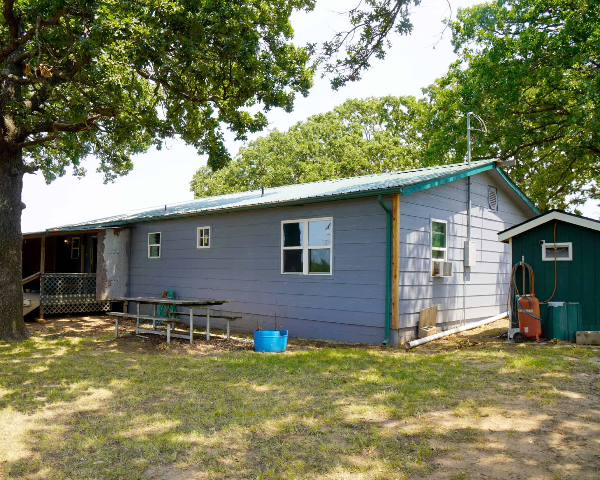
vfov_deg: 51.5
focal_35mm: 28
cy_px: 247
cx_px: 267
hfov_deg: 62.0
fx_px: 497
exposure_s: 1/100
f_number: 6.3
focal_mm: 16
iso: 100
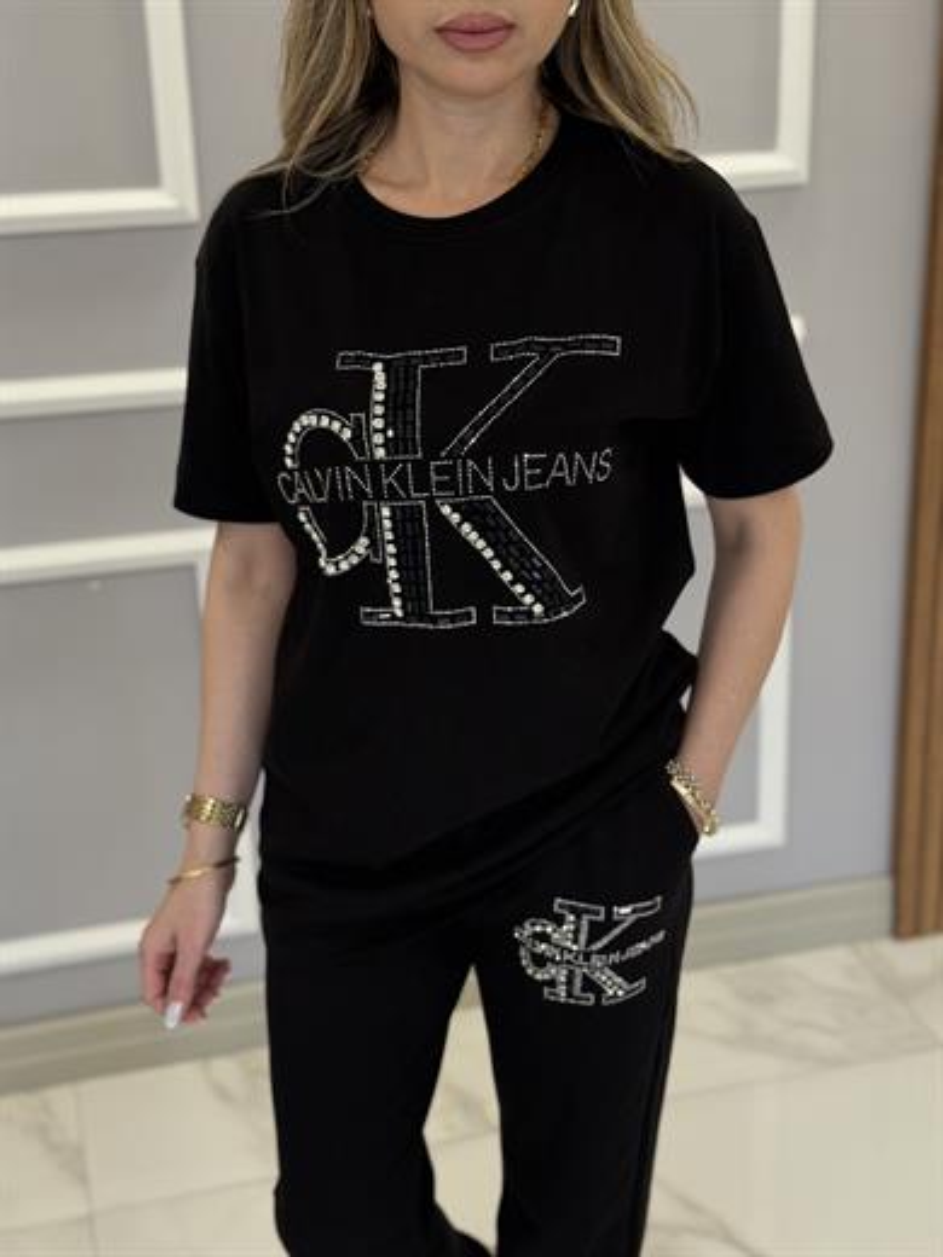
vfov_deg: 39.7
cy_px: 628
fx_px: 1743
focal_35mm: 48
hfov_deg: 30.3
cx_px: 472
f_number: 1.78
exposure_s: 1/149
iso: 200
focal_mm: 6.76
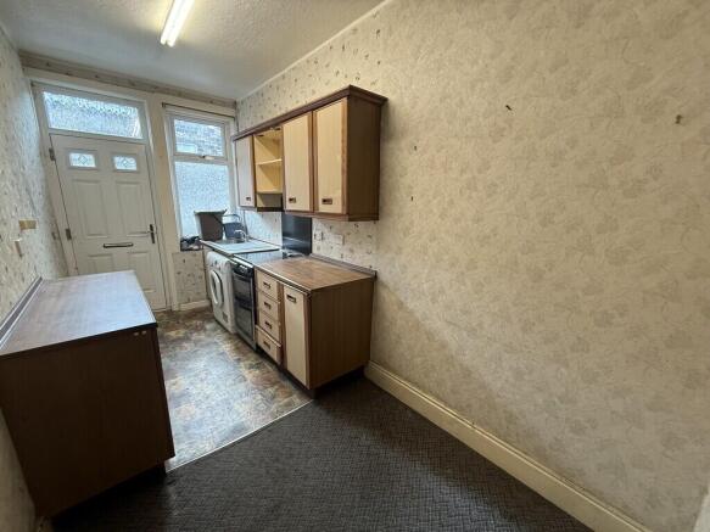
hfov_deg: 102.1
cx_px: 355
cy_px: 266
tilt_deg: -12.4
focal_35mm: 14
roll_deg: -1.1
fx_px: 287
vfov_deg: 85.7
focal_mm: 2.22
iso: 160
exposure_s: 1/100
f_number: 2.2
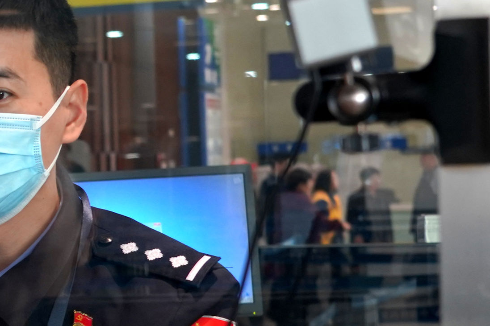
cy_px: 223
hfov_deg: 13.8
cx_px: -272
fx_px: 1878
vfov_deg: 9.9
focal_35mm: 138
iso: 1250
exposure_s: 1/125
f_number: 5
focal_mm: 36
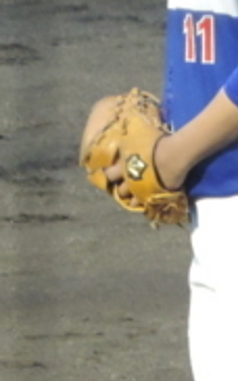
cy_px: 258
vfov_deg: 0.8
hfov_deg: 0.5
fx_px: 28971
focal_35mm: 2785
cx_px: 242
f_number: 4.9
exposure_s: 1/50
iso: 800
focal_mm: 107
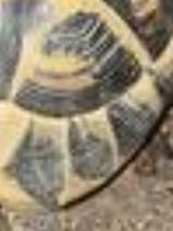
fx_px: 527
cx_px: 26
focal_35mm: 79
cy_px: 93
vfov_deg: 24.7
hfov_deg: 18.4
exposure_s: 1/50
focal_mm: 5.4
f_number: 1.8
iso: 320
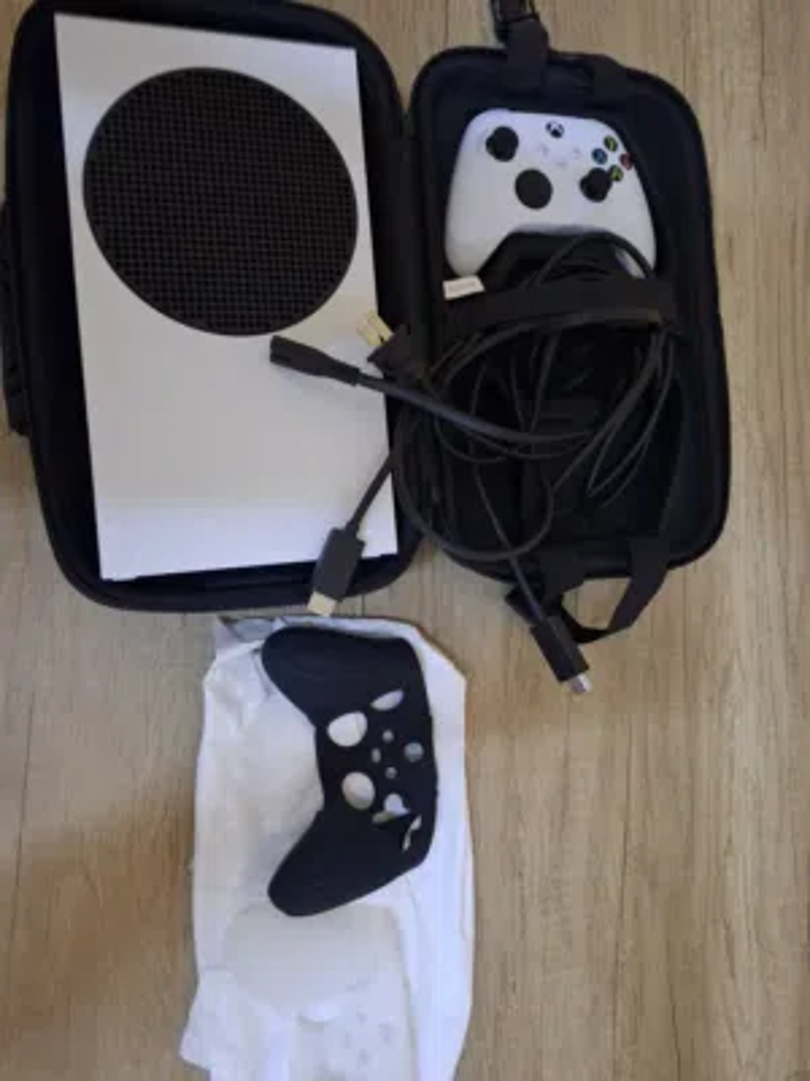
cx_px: 405
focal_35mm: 23
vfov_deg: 73.9
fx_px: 718
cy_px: 540
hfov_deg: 58.9
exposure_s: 1/33
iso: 400
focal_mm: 5.54
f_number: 1.8
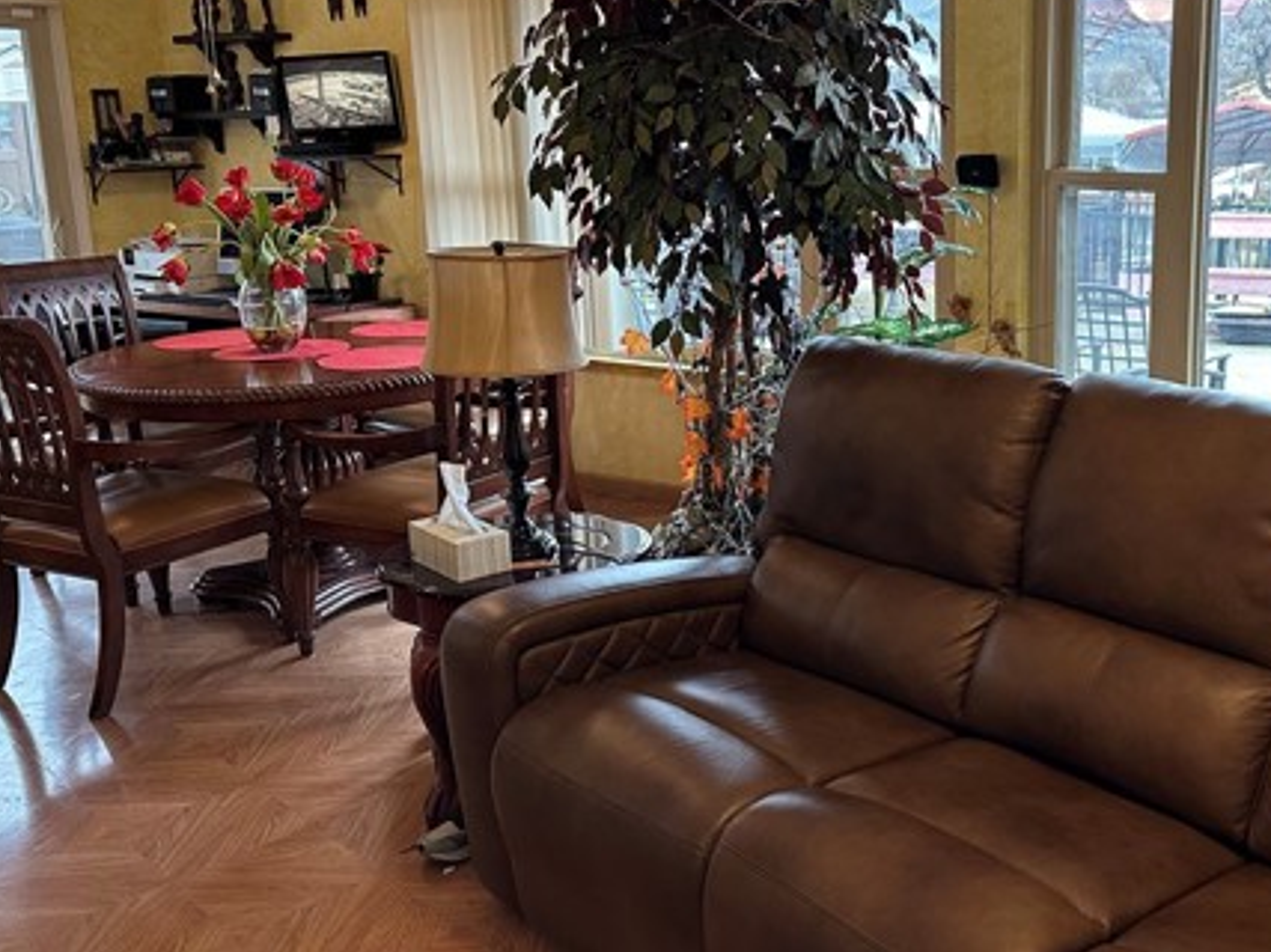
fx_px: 1321
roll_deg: +0.9
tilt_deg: -11.7
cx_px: 887
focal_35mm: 36
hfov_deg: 50.1
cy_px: 384
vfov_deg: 39.5
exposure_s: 1/60
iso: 250
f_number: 1.78
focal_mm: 6.86
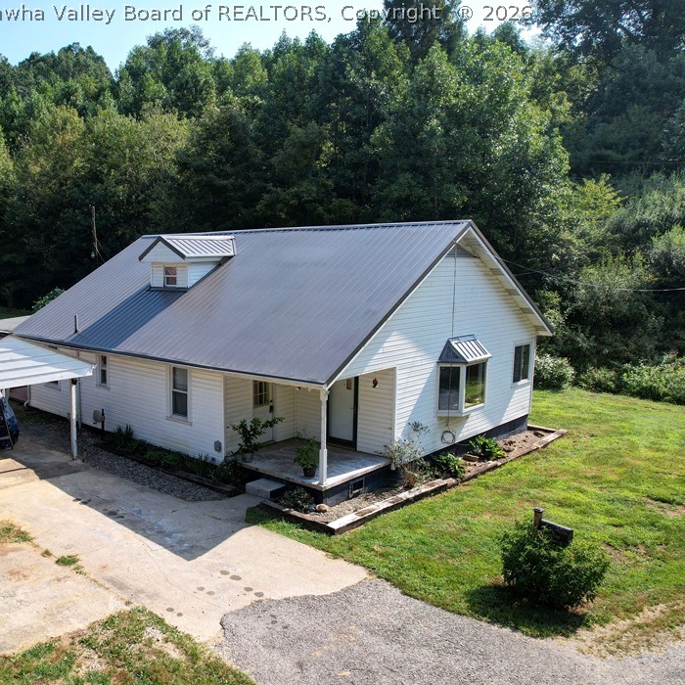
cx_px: 227
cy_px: 348
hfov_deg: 54.5
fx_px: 649
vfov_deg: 55.6
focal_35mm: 29
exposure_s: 1/1250
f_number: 2.8
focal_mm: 8.4
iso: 100
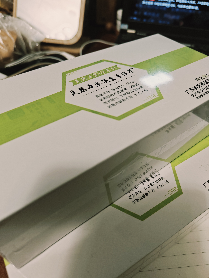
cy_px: 136
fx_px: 201
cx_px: 103
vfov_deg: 69.4
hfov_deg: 54.9
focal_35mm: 25
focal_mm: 5.59
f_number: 1.8
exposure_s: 1/100
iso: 160
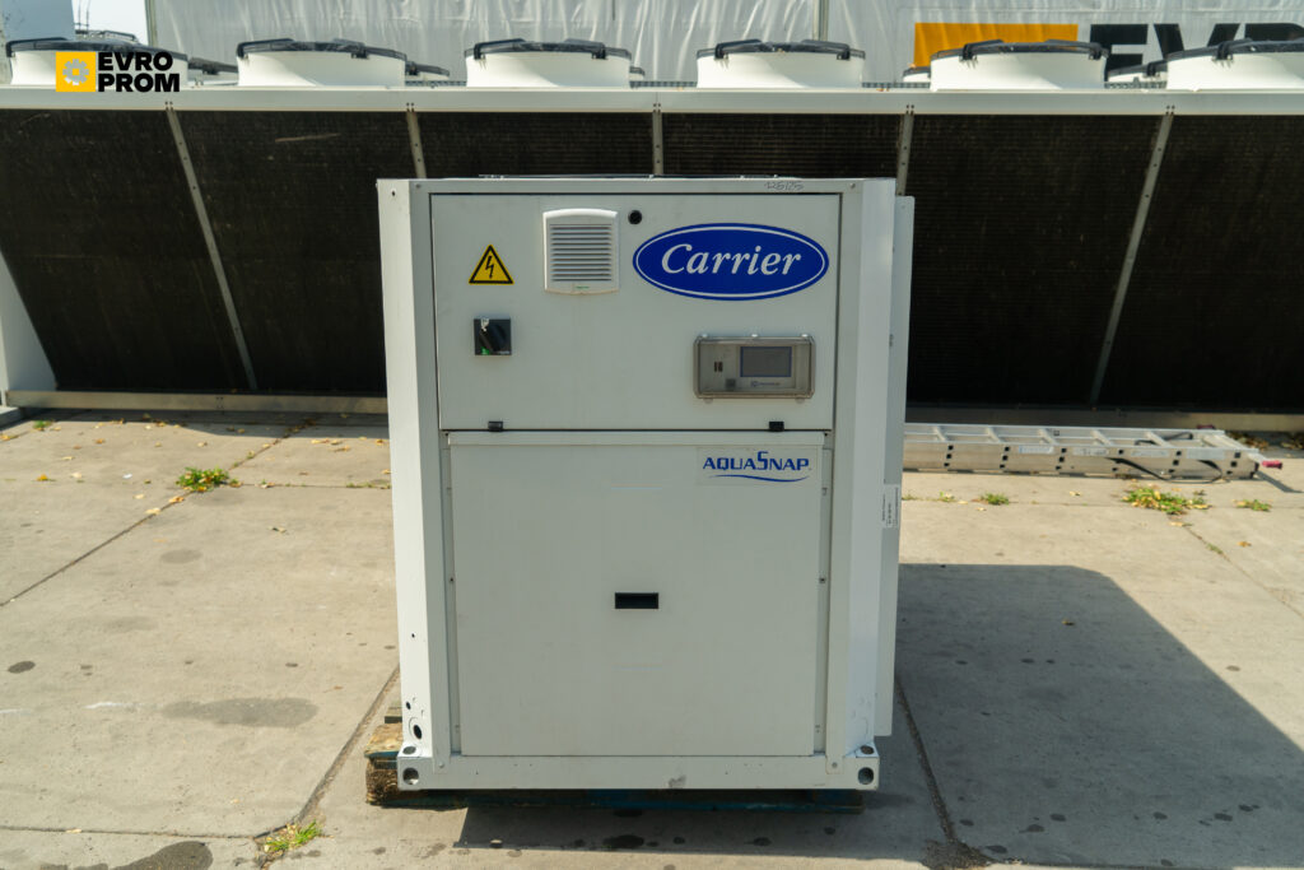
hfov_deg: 58.7
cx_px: 652
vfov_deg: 41.1
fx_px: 1159
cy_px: 435
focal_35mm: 32
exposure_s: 1/320
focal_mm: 32
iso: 250
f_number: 5.6
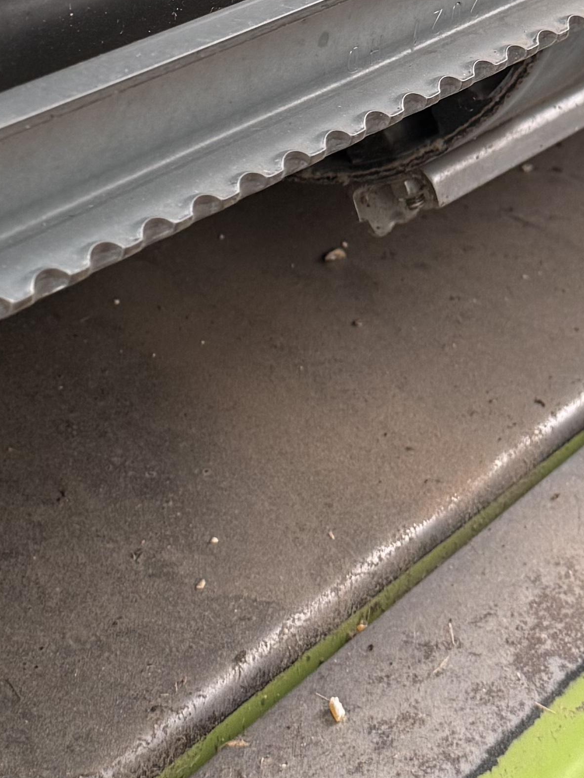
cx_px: 351
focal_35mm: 87
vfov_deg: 22.1
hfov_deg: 17.0
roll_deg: -2.6
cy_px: 100
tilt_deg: -21.3
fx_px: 1957
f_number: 1.78
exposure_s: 1/121
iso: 200
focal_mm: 6.76
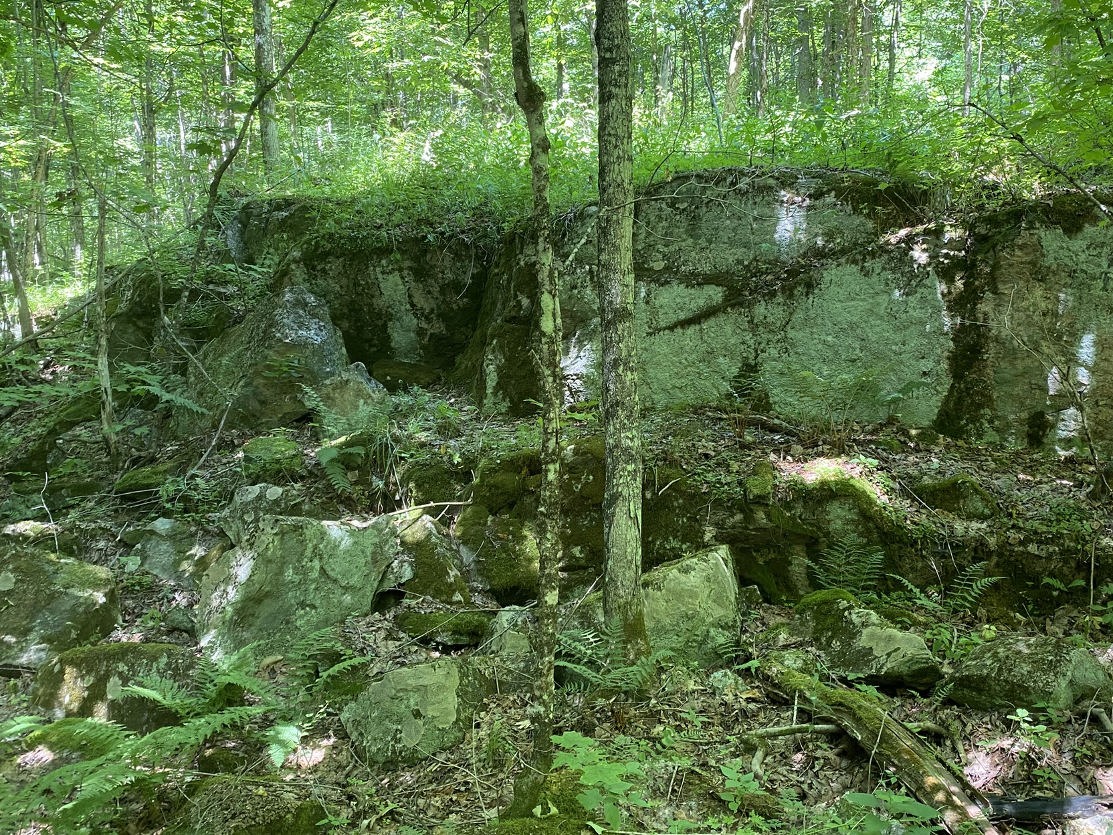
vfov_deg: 44.1
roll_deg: +1.4
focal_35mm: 32
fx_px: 1029
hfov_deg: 56.7
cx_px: 614
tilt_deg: -2.4
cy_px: 389
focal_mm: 4.25
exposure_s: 1/81
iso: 125
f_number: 1.8
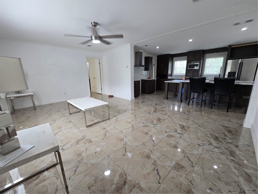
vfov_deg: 89.9
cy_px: 97
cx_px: 129
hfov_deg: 106.2
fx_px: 97
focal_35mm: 13
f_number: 2.2
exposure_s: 1/60
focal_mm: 2.2
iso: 64
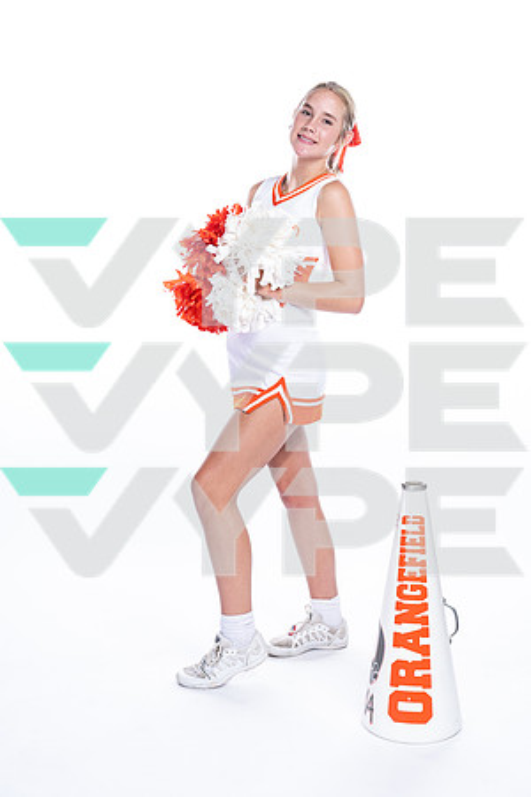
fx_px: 1150
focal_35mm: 52
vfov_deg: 38.2
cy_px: 398
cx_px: 266
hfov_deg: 26.0
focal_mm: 52
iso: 400
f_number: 5.6
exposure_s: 1/250
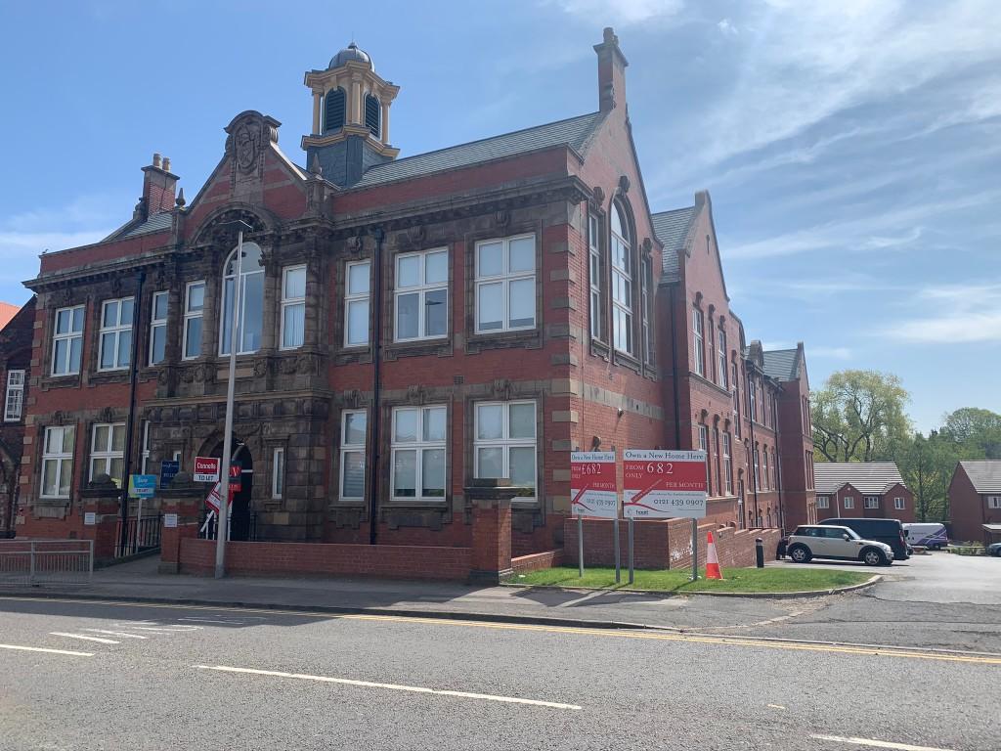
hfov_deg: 67.3
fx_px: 752
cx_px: 500
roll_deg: -0.8
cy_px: 376
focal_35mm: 26
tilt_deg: +10.6
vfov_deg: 53.1
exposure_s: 1/2364
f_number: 1.8
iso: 25
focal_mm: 4.25
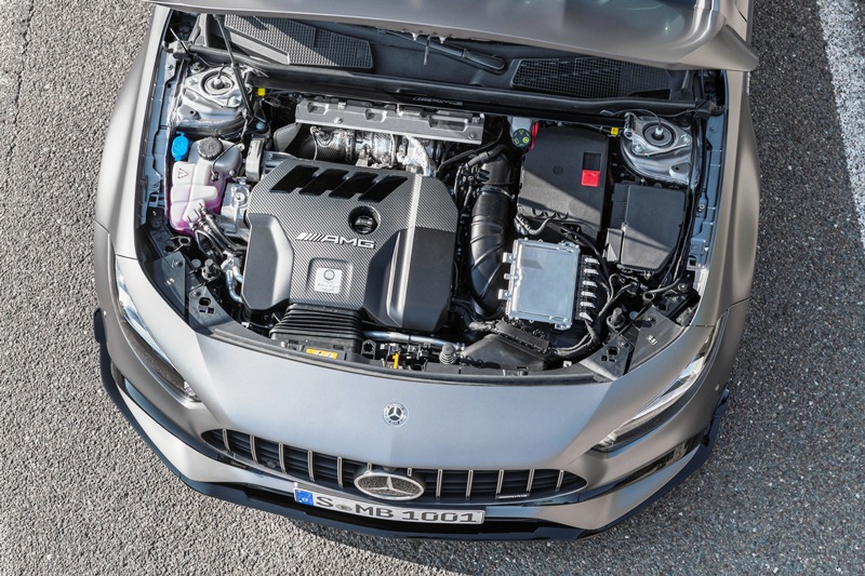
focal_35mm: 70
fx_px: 1681
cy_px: 288
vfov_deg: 19.4
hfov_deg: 28.8
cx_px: 432
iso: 200
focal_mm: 70
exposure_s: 1/200
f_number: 11
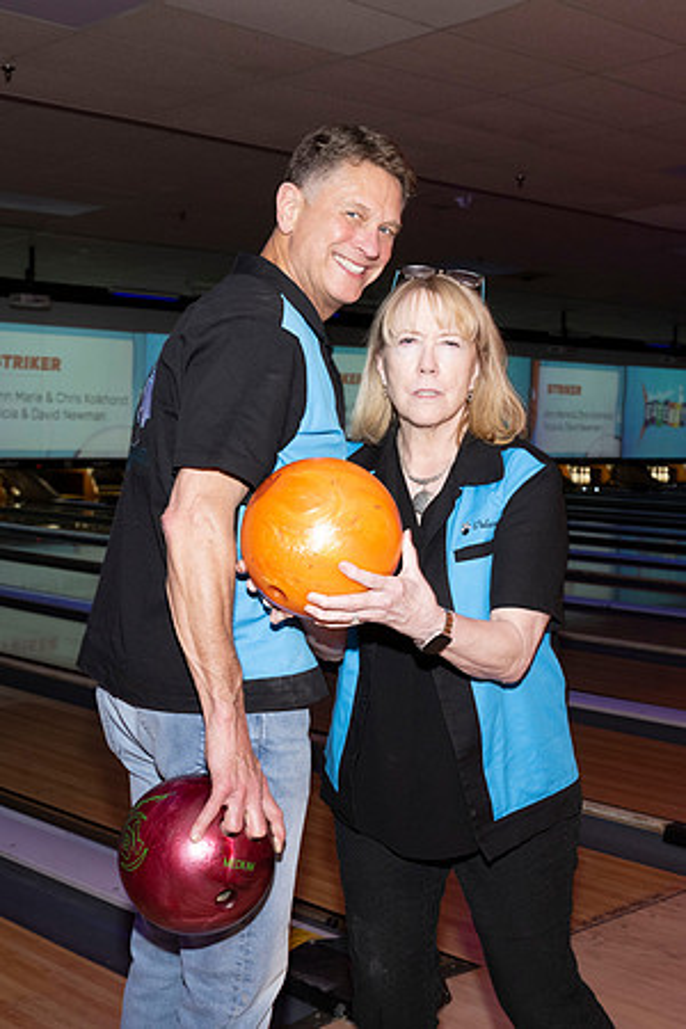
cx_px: 343
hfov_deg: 26.9
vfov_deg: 39.4
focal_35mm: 50
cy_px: 514
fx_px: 1436
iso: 1600
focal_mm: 33.5
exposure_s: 1/60
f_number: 5.6
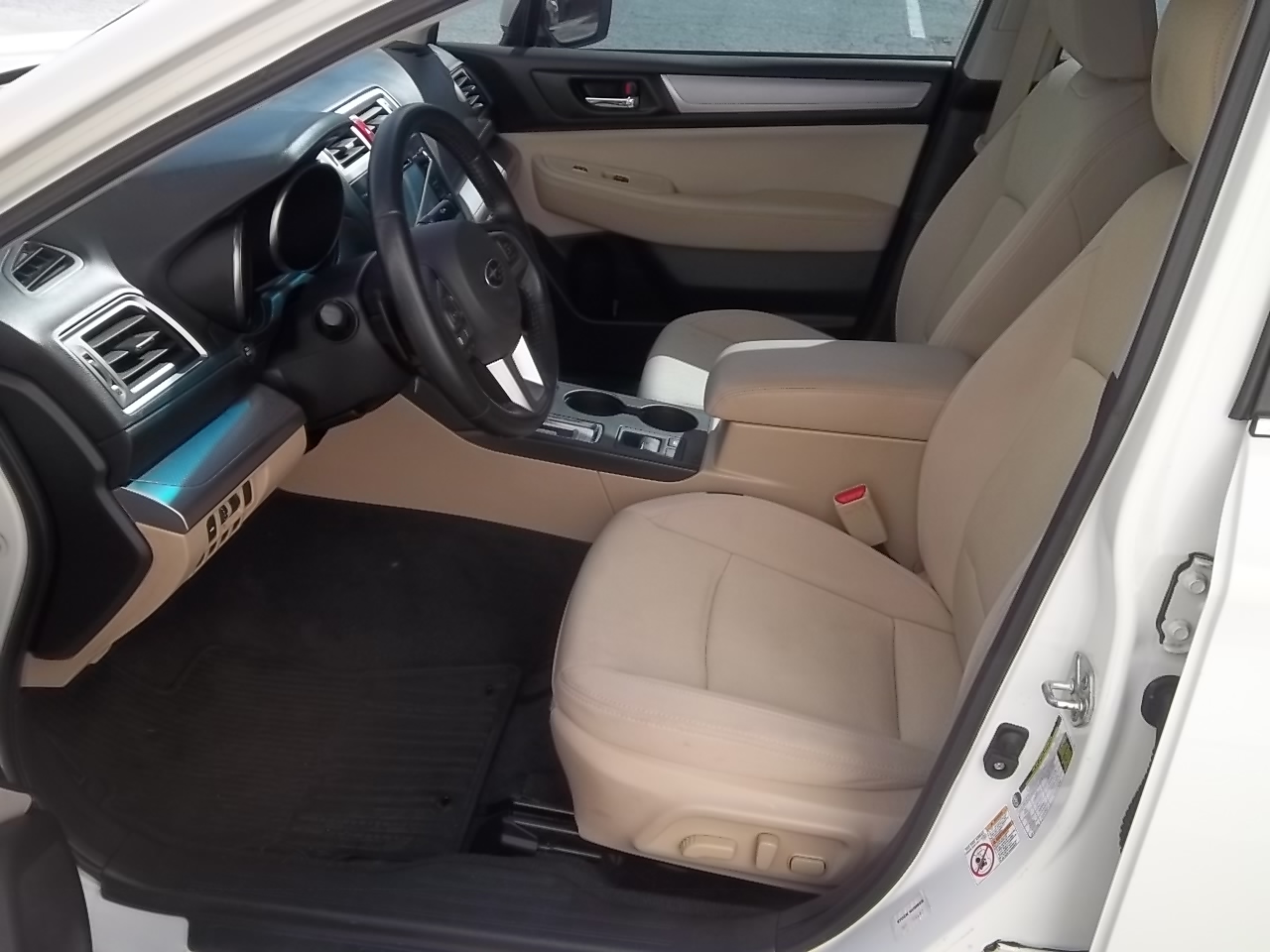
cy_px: 476
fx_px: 1284
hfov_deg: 52.6
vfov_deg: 40.7
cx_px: 635
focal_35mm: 35
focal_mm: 6.17
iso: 64
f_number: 3.86
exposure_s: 1/200
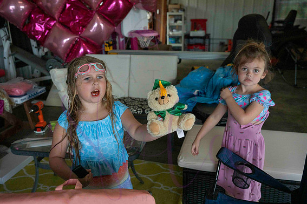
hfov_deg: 51.9
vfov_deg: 35.9
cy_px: 103
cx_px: 152
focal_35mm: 37
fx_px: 316
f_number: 4
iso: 400
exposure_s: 1/1250
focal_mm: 34.5
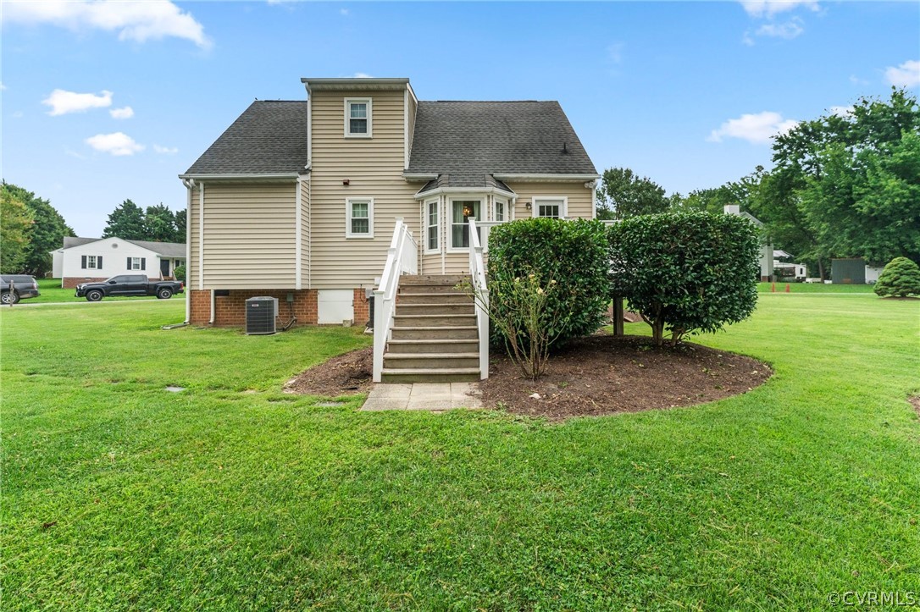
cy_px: 306
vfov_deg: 77.3
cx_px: 460
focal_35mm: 15
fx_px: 383
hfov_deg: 100.4
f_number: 7.1
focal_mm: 15
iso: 1000
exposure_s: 1/1600
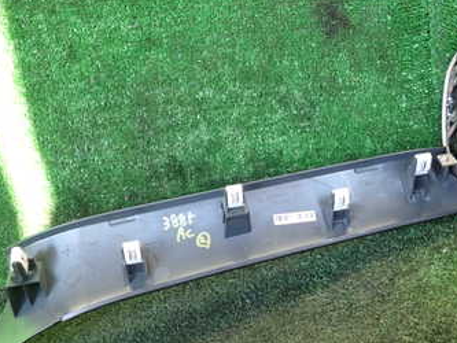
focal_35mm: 45
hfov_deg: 41.9
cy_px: 161
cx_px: 272
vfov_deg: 32.2
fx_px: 594
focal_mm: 4.5
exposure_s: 1/60
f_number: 2
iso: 100
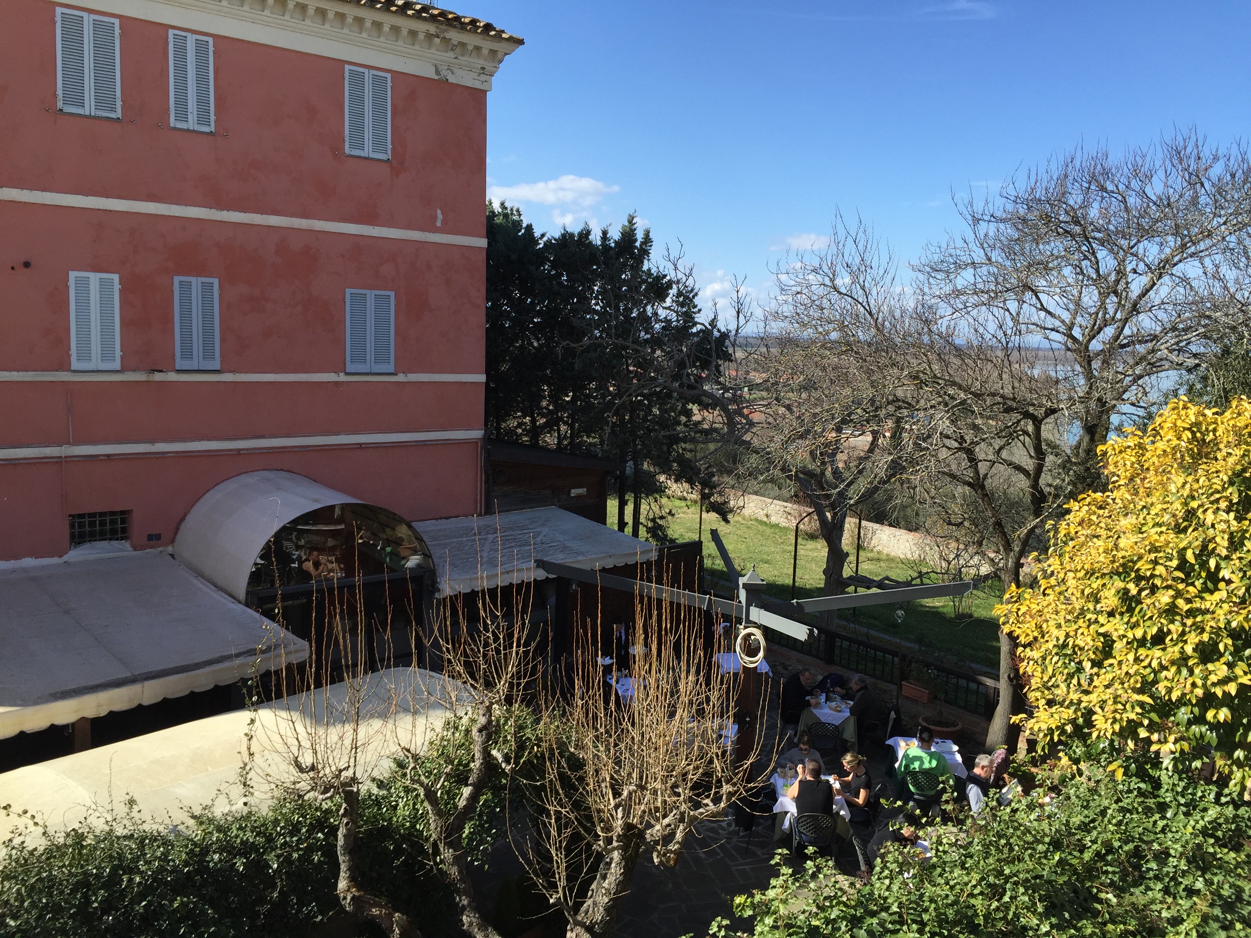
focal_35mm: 29
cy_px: 469
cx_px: 626
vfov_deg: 48.2
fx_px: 1048
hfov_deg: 61.7
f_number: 2.2
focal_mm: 4.15
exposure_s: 1/1464
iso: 32
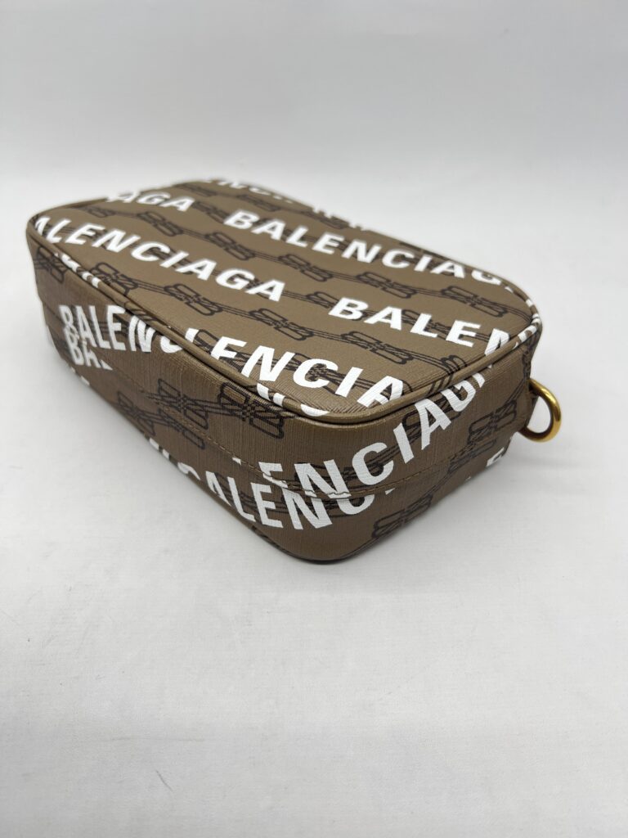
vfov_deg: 67.3
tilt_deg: -37.3
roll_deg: -0.9
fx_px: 629
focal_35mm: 26
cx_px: 314
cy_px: 419
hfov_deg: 53.1
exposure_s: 1/111
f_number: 1.5
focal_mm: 5.7
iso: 32
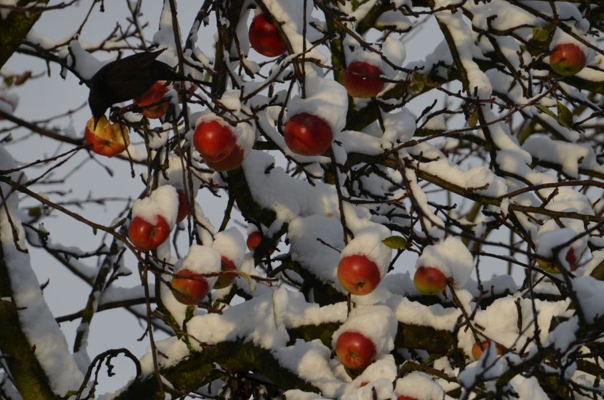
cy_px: 237
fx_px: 6648
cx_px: 301
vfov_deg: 3.4
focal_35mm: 397
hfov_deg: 5.2
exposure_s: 1/500
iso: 280
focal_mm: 200
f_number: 6.3
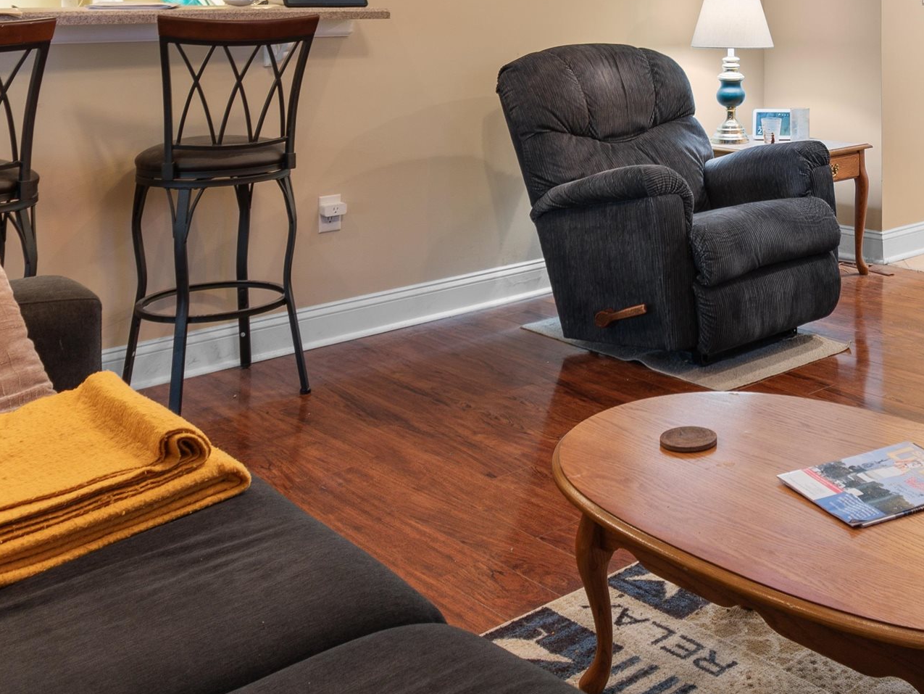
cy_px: -11
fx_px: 1175
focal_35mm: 44
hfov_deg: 40.8
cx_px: 763
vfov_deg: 30.4
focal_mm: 13
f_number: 4.8
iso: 100
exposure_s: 1.6
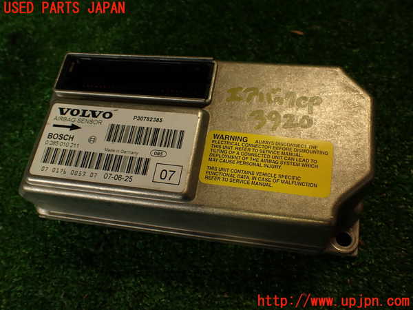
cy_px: 155
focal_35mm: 32
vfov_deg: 44.2
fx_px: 382
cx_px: 206
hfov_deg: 56.8
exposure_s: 1/60
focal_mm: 5.79
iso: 125
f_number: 2.4
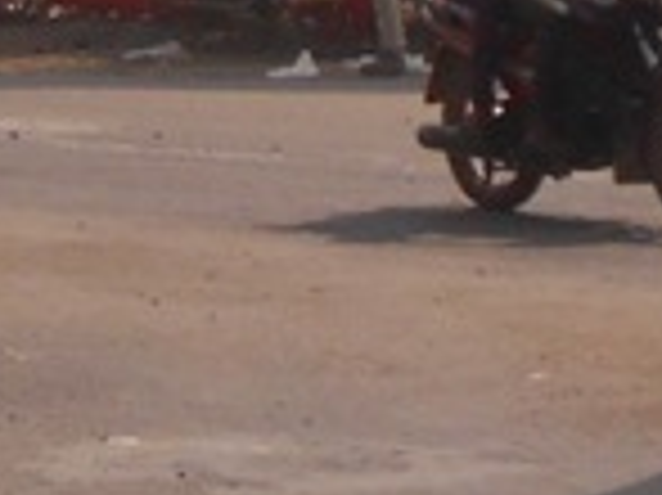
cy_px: -392
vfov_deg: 6.1
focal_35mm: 237
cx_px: -757
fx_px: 4529
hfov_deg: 7.9
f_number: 3.6
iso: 80
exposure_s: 1/1250
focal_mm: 5.8
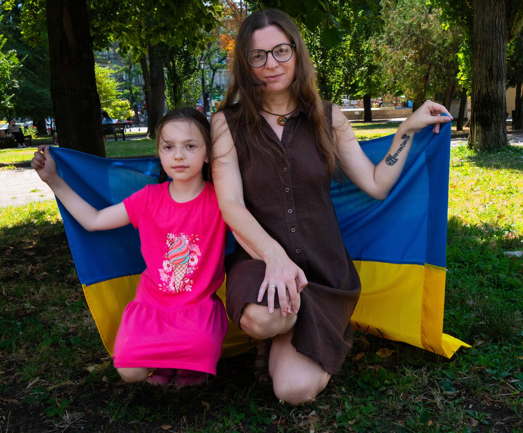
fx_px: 642
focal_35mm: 41
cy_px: 192
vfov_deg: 37.2
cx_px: 269
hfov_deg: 44.3
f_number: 11
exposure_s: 1/1000
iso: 2000
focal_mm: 31
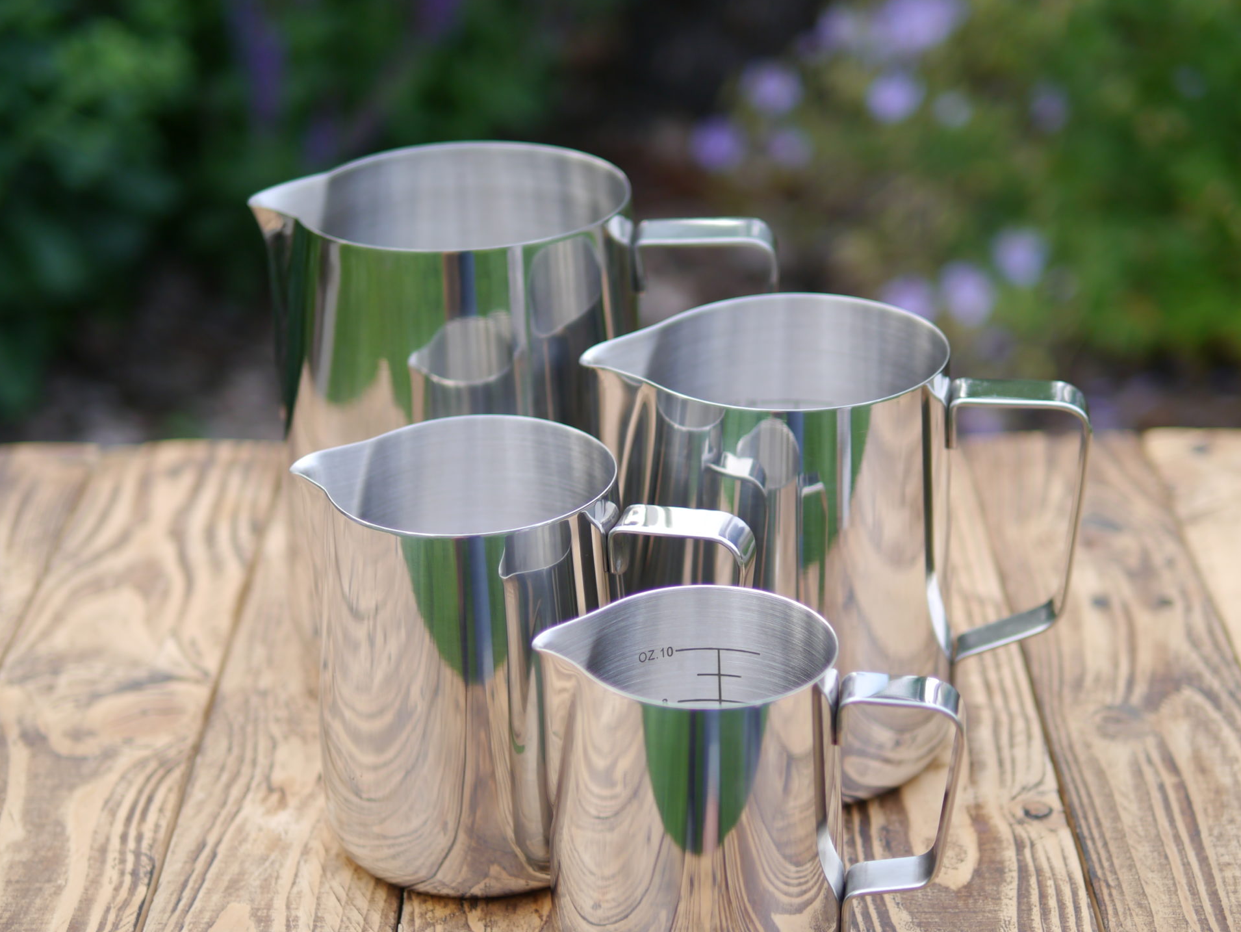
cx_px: 670
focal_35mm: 67
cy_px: 595
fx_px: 2403
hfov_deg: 28.9
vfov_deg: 21.9
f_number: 1.4
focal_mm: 25
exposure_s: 1/400
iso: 160
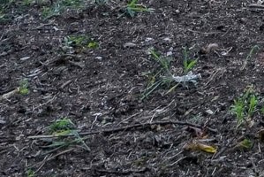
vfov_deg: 8.4
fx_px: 954
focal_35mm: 130
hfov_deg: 11.0
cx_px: 763
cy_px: -404
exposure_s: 1/400
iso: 400
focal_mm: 19
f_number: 8
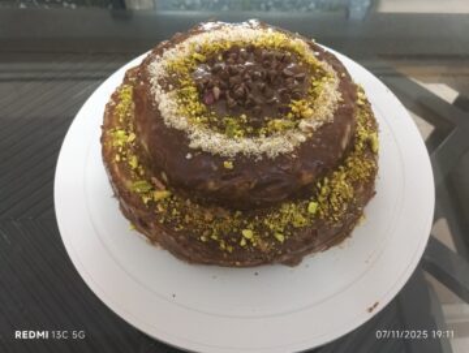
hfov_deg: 63.4
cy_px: 176
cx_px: 234
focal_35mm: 28
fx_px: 380
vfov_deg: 49.8
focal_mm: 4.26
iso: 2531
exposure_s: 1/20
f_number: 1.8
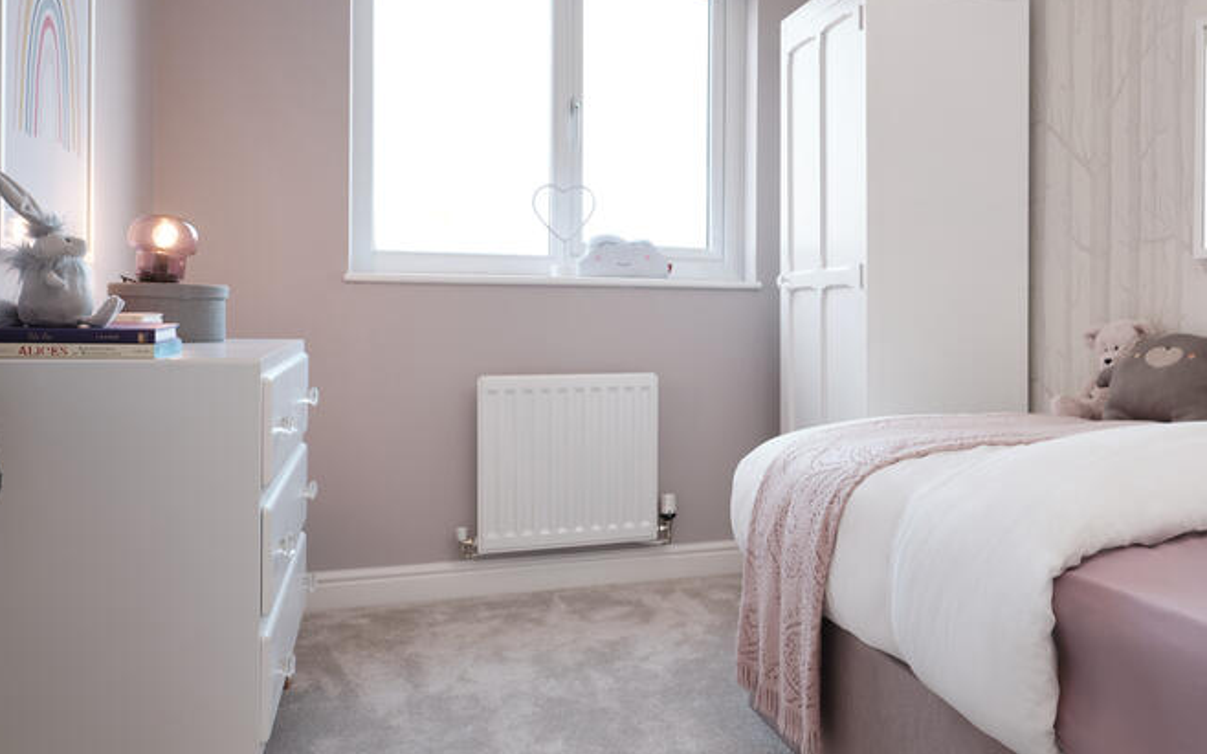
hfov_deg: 63.0
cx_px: 803
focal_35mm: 29
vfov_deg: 42.9
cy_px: 297
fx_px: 954
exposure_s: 1/2.5
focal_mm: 23
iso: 100
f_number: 9
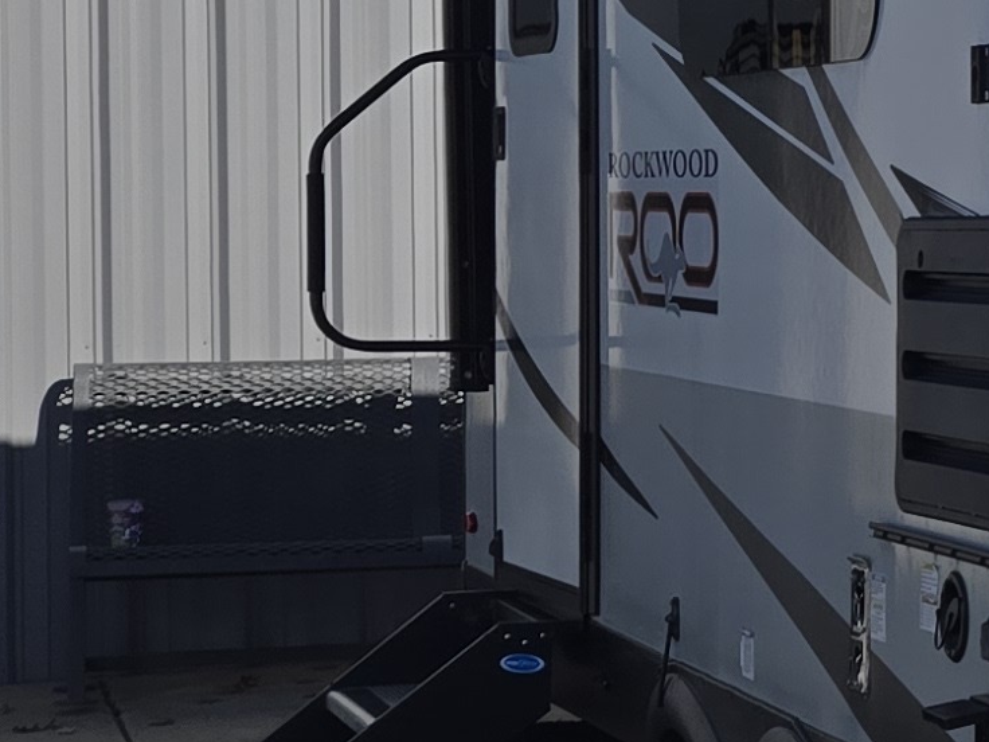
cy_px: 186
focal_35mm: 125
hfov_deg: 13.1
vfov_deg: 11.8
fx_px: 3571
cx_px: 2146
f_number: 1.8
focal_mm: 5.4
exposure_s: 1/3291
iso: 25
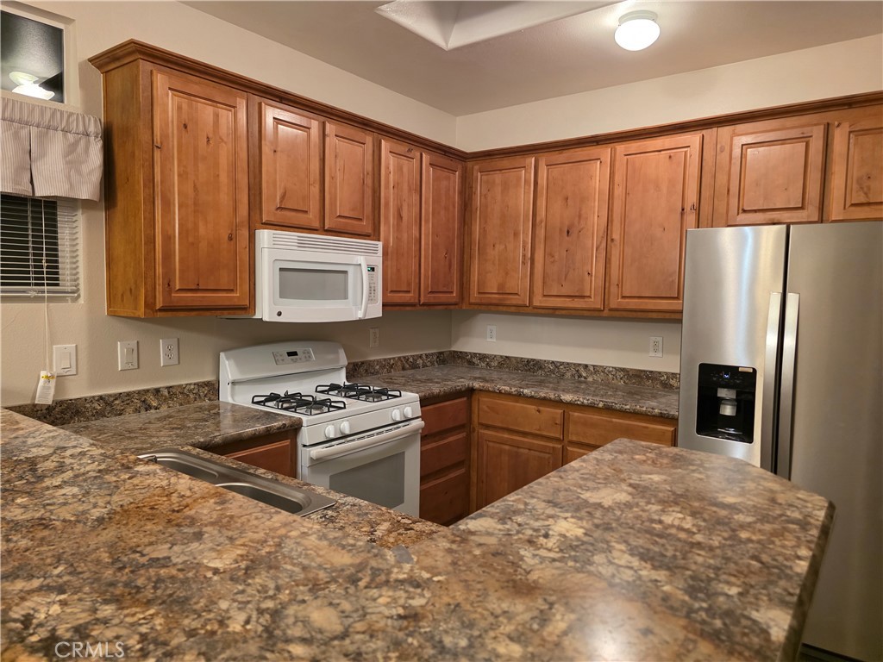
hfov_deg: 73.9
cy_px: 331
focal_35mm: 23
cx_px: 442
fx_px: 587
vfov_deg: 58.9
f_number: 1.7
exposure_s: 1/120
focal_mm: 6.3
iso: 800
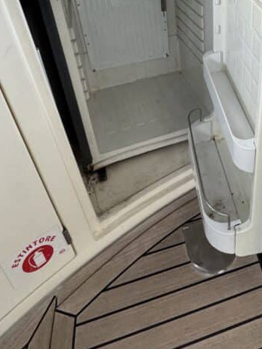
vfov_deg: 52.2
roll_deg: +3.8
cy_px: 43
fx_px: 313
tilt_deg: -28.2
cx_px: 197
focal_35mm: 31
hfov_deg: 44.0
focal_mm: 2.22
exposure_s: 1/99
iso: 320
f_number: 2.2
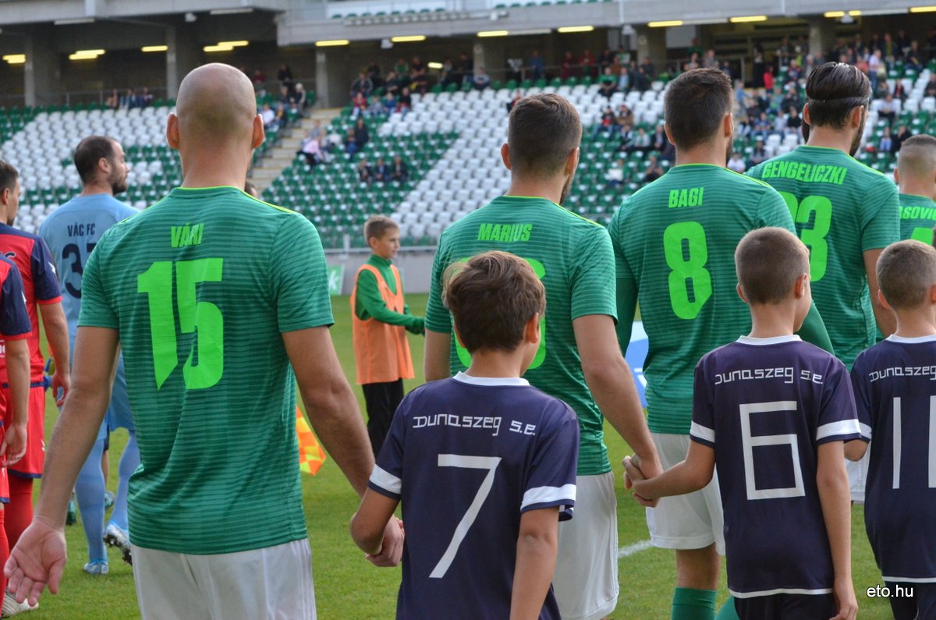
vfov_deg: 13.0
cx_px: 468
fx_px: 2725
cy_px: 310
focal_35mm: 105
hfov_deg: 19.5
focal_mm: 70
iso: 2000
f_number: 6.3
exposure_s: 1/640
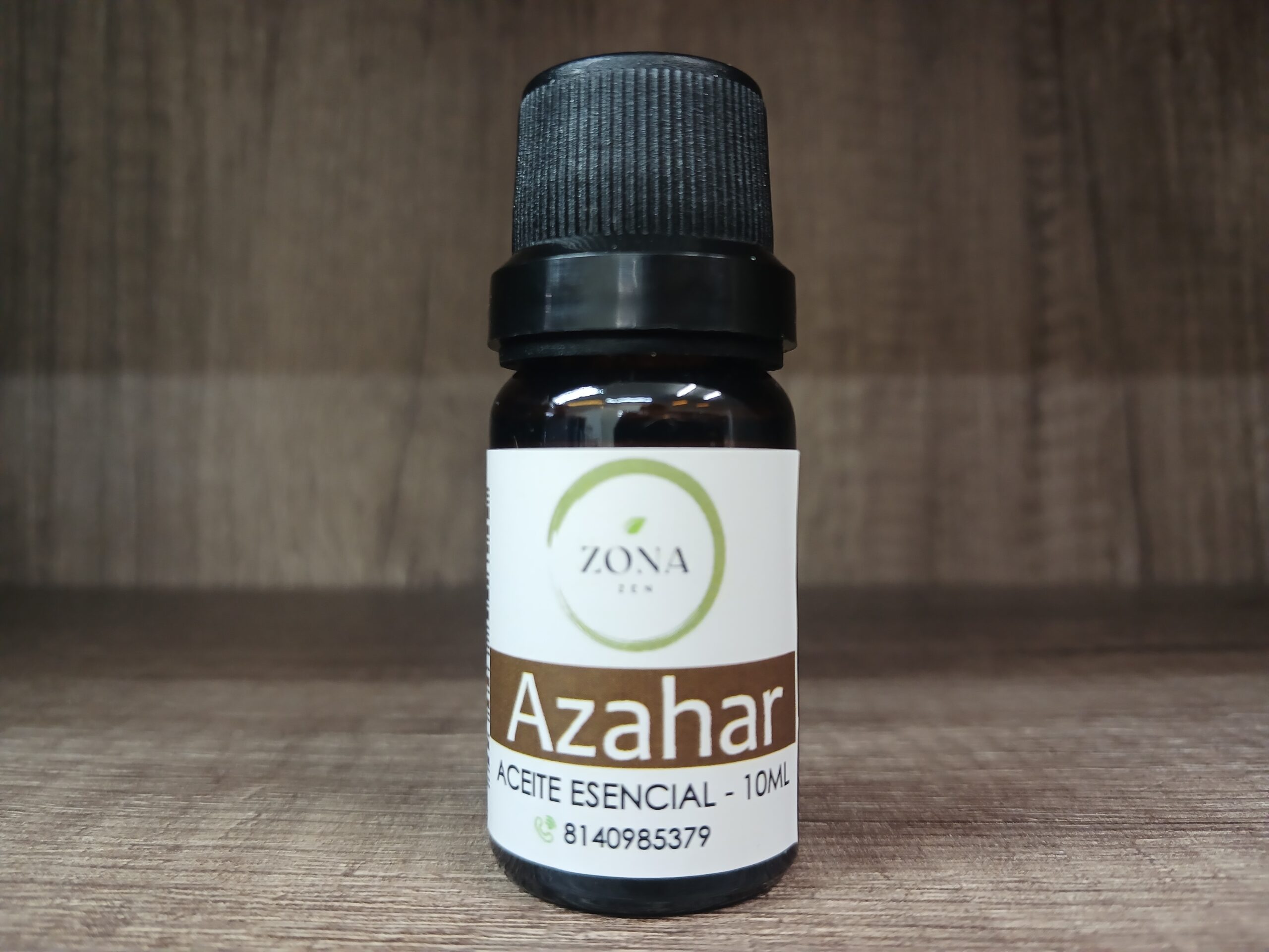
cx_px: 634
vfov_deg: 51.4
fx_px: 990
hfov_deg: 65.3
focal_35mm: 27
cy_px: 476
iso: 250
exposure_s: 1/40
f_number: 1.8
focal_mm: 4
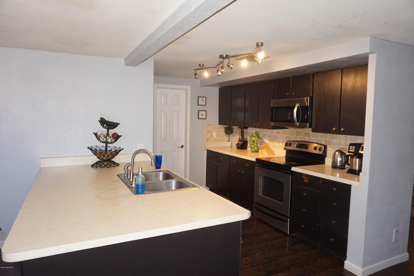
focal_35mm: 24
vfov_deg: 53.1
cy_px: 138
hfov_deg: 73.8
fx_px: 276
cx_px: 207
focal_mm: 16
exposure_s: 1/160
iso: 800
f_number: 4
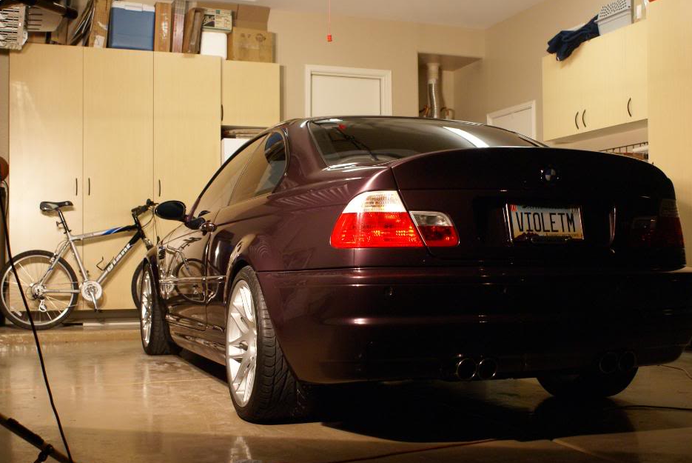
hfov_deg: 42.7
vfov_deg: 29.3
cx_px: 355
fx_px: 885
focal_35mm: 46
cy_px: 252
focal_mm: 28
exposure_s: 1/25
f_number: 5
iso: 400
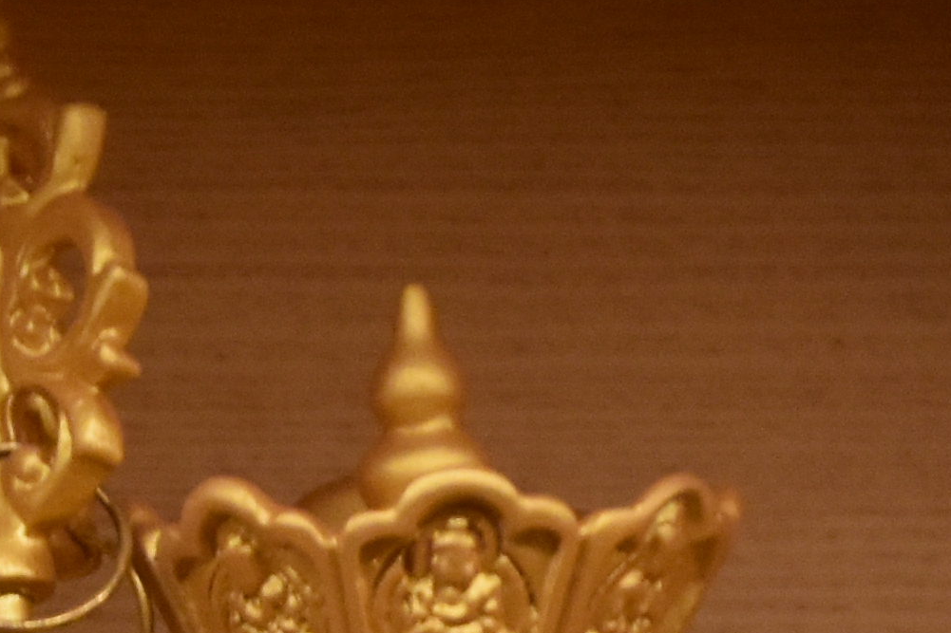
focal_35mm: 899
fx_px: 23743
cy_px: 1536
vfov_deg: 1.5
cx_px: -1554
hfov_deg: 2.3
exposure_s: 1/125
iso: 1600
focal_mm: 100
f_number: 5.6
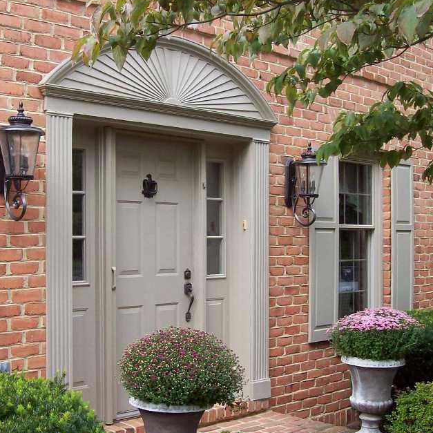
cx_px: 182
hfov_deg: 32.7
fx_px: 736
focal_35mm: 52
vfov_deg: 32.7
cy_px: 244
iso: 80
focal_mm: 6
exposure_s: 1/133
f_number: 2.7
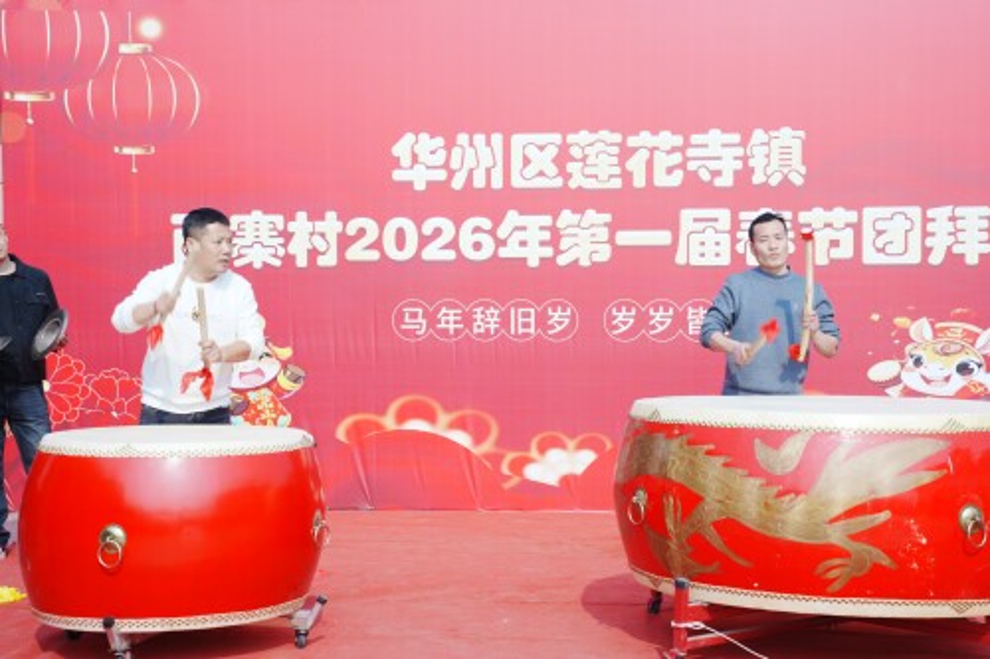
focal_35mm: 61
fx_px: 1677
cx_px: 495
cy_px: 330
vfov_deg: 22.2
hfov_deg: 32.9
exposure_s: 1/160
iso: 100
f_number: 9
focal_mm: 61
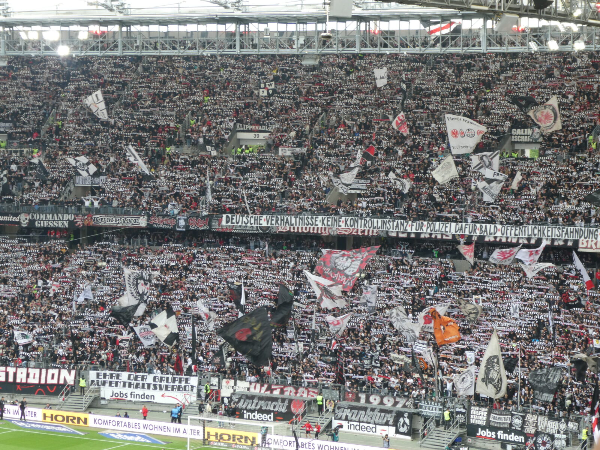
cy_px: 225
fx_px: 1837
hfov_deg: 18.5
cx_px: 300
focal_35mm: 106
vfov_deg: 14.0
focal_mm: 19
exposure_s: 1/80
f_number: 5.1
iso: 160
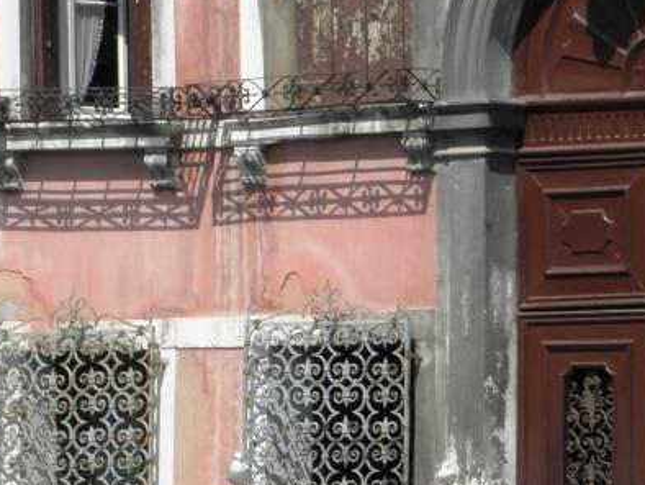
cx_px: 683
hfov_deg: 3.5
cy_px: 295
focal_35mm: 569
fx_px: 10609
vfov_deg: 2.6
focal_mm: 39.11
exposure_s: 1/320
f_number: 5.6
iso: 64
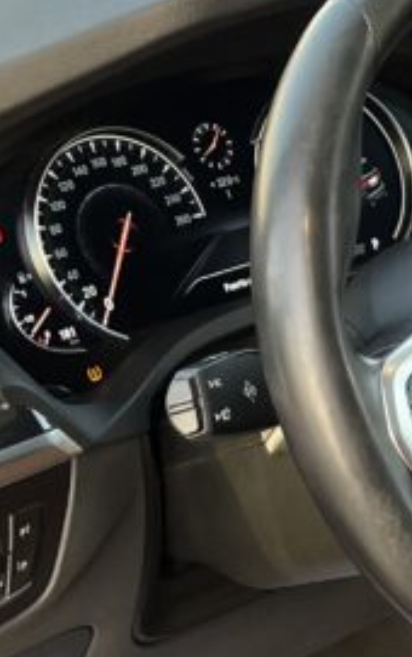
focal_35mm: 104
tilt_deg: -25.4
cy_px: 507
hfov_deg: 11.8
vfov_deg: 19.8
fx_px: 1863
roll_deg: -4.6
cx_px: 693
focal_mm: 5.1
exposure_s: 1/121
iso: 125
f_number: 1.6
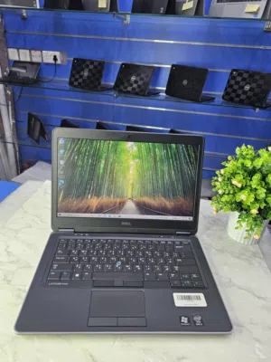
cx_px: 136
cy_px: 181
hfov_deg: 58.9
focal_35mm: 23
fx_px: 240
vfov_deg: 73.9
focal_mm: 6.3
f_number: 1.7
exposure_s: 1/100
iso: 160
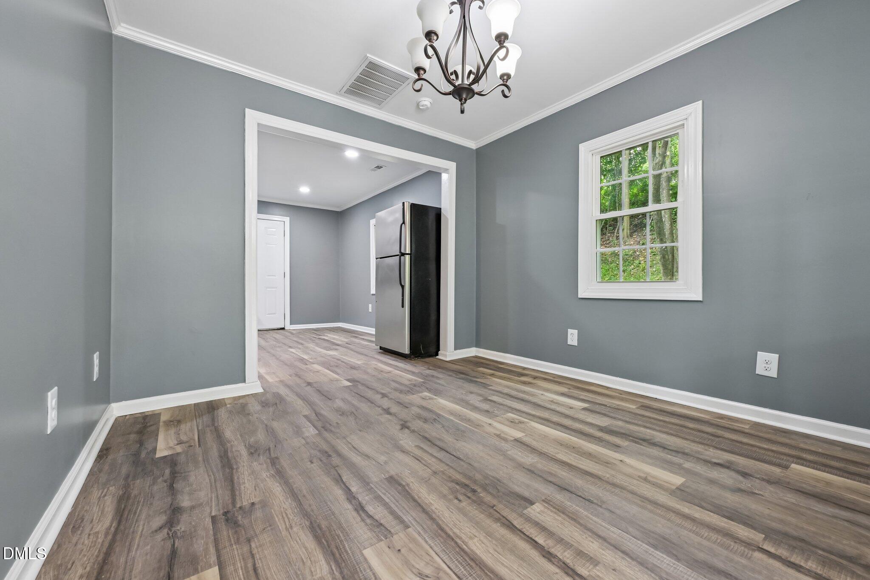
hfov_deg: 104.3
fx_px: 338
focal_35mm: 14
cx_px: 435
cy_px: 290
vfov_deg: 81.2
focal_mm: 14
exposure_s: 1/20
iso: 400
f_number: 8
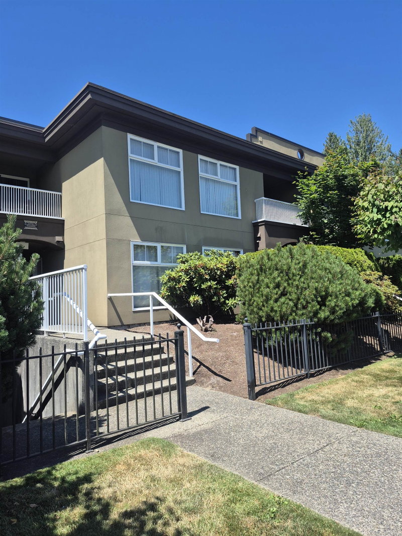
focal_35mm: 23
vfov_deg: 73.9
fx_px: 356
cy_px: 268
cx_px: 201
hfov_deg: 58.9
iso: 25
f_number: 1.8
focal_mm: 5.4
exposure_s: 1/1168
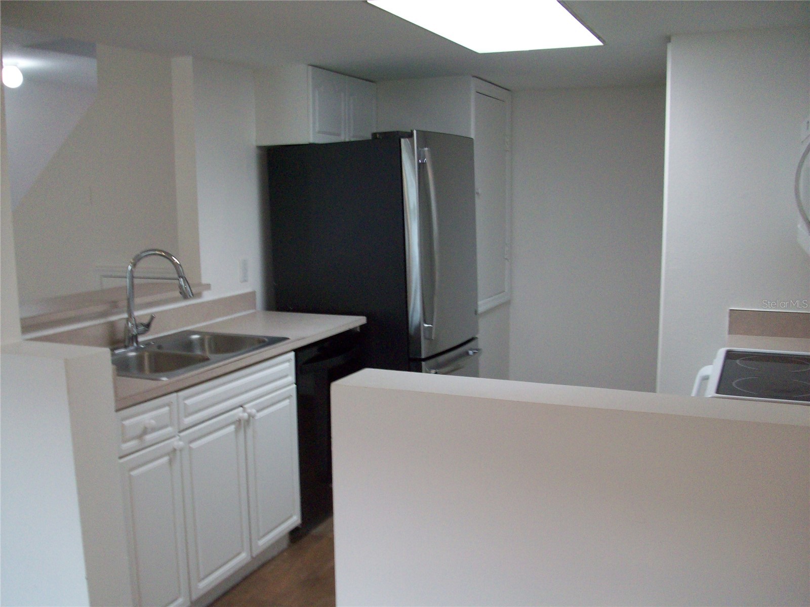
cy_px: 304
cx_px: 405
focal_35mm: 34
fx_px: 796
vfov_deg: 41.8
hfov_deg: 54.0
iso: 160
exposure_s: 1/60
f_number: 2.8
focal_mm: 5.7
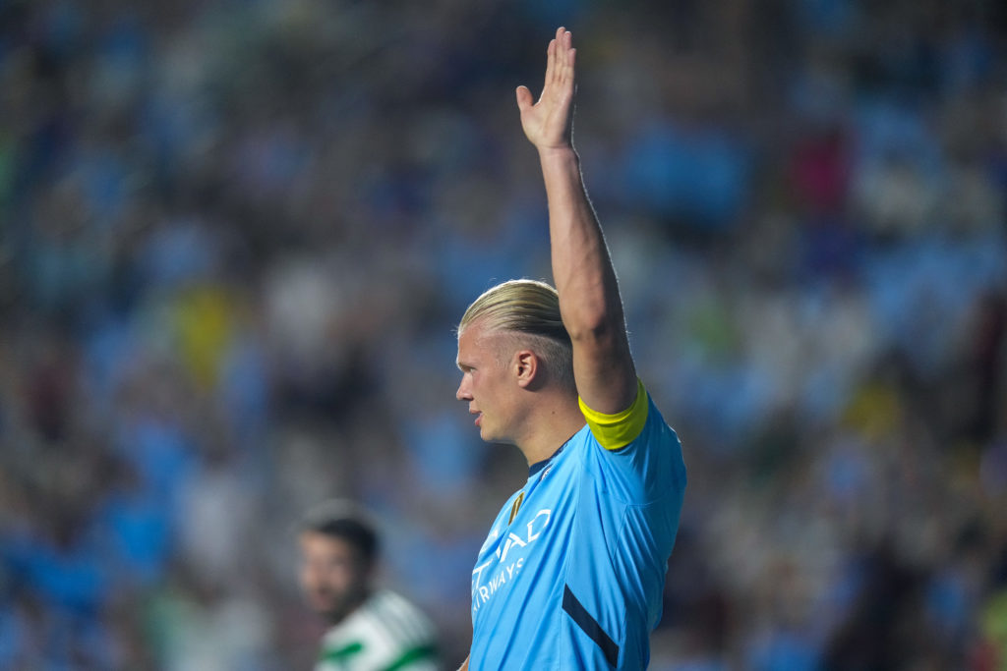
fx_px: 11190
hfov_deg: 5.2
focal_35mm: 400
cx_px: 504
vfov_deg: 3.4
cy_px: 336
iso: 3200
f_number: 2.8
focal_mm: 400
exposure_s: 1/1600
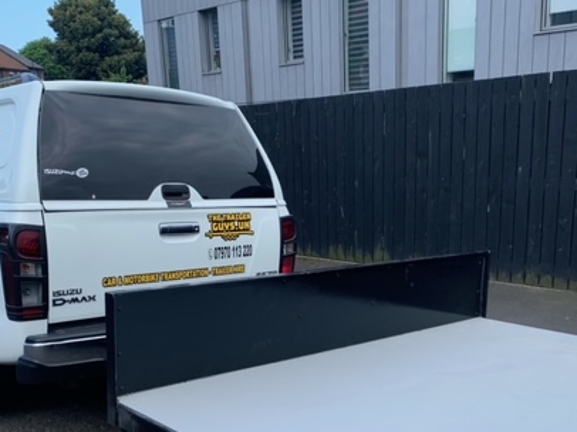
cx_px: 247
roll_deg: +4.1
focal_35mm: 41
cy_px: 313
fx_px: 683
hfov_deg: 45.7
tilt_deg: -17.4
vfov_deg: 34.5
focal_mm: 4.25
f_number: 1.8
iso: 25
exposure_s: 1/647
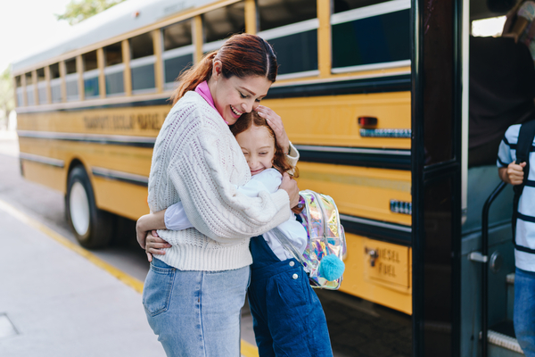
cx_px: 268
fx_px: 520
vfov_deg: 37.9
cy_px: 178
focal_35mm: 35
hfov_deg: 54.4
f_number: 1.2
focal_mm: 35
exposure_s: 1/640
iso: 50
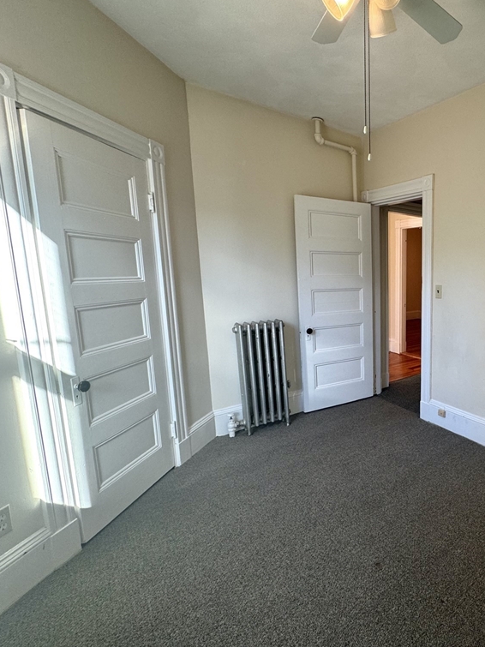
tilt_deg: -9.3
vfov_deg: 84.7
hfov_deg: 60.2
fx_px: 355
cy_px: 323
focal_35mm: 19
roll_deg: -0.9
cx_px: 420
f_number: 2.2
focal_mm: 2.22
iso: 125
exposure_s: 1/120
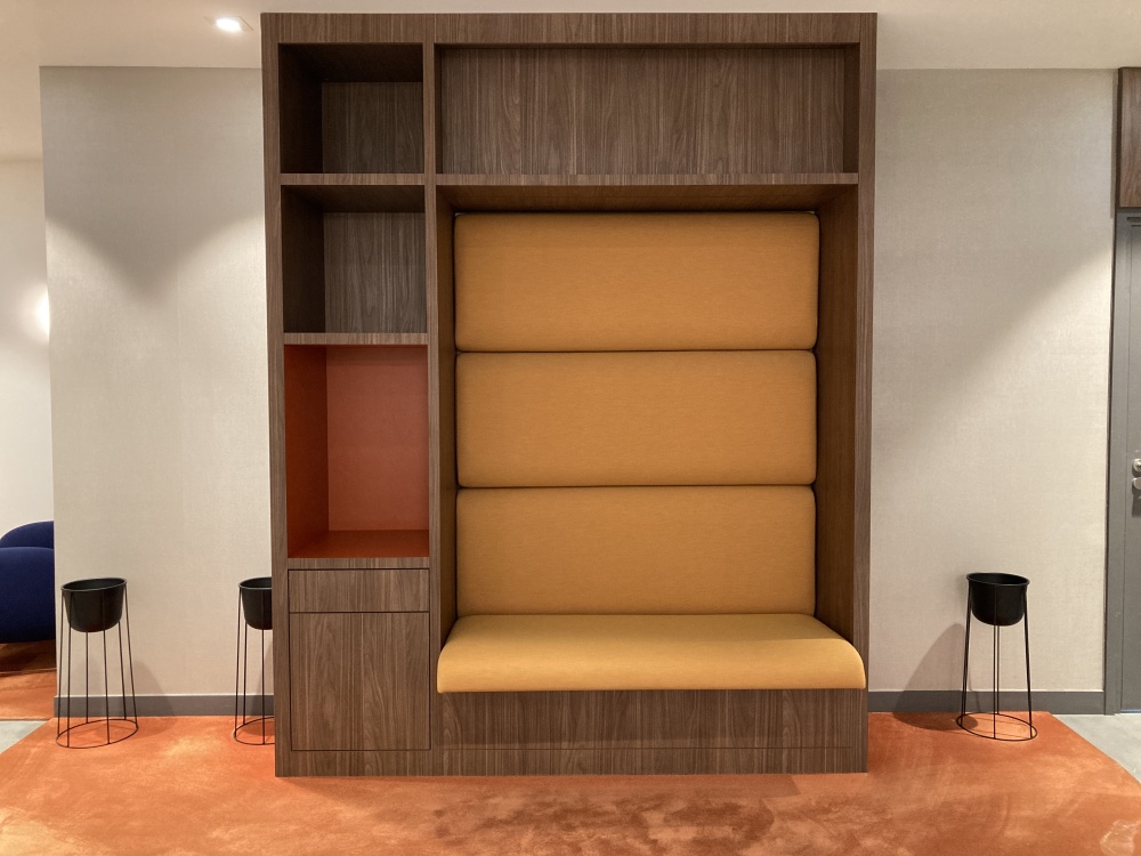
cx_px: 570
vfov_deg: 49.7
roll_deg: -0.6
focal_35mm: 28
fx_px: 923
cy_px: 428
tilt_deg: -2.7
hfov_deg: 63.4
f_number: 1.8
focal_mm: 3.99
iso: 320
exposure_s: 1/50
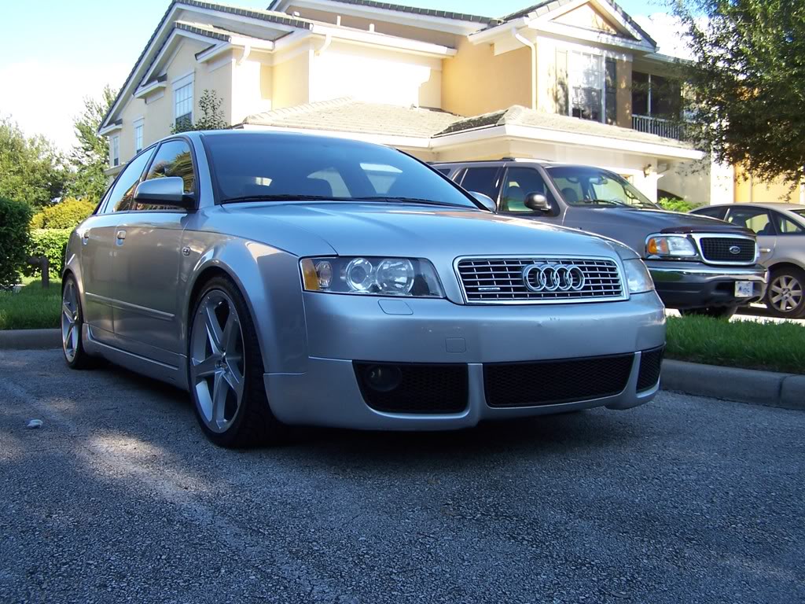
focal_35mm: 38
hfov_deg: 49.0
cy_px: 302
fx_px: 884
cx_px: 402
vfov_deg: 37.7
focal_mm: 6.3
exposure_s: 1/250
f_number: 2.8
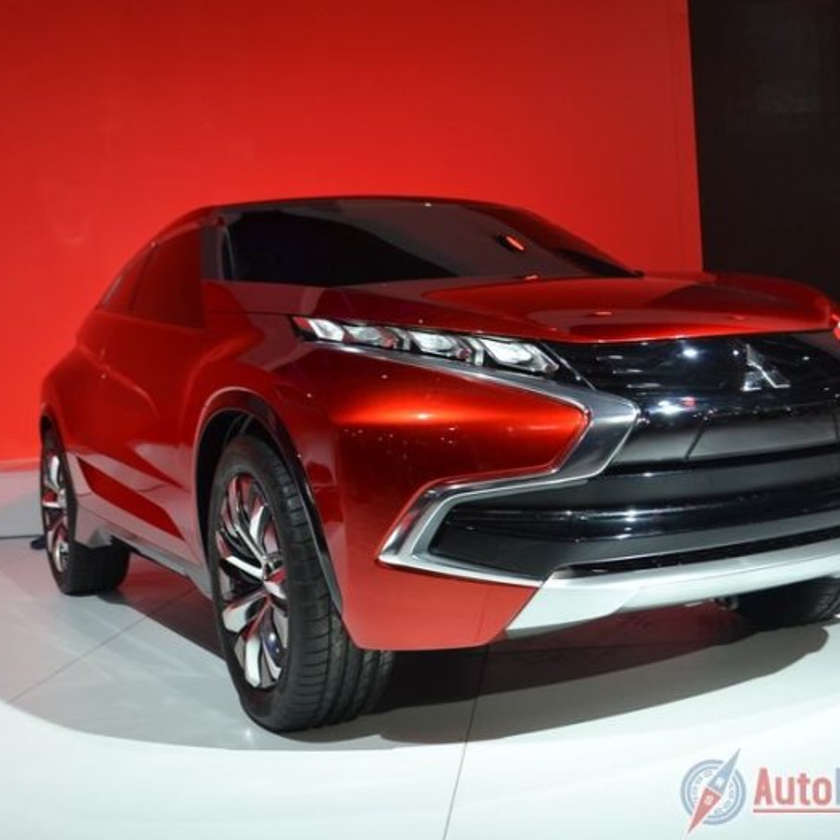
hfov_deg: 39.2
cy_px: 422
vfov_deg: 39.2
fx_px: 1181
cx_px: 444
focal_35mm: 43
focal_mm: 22
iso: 400
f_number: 4.5
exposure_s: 1/80
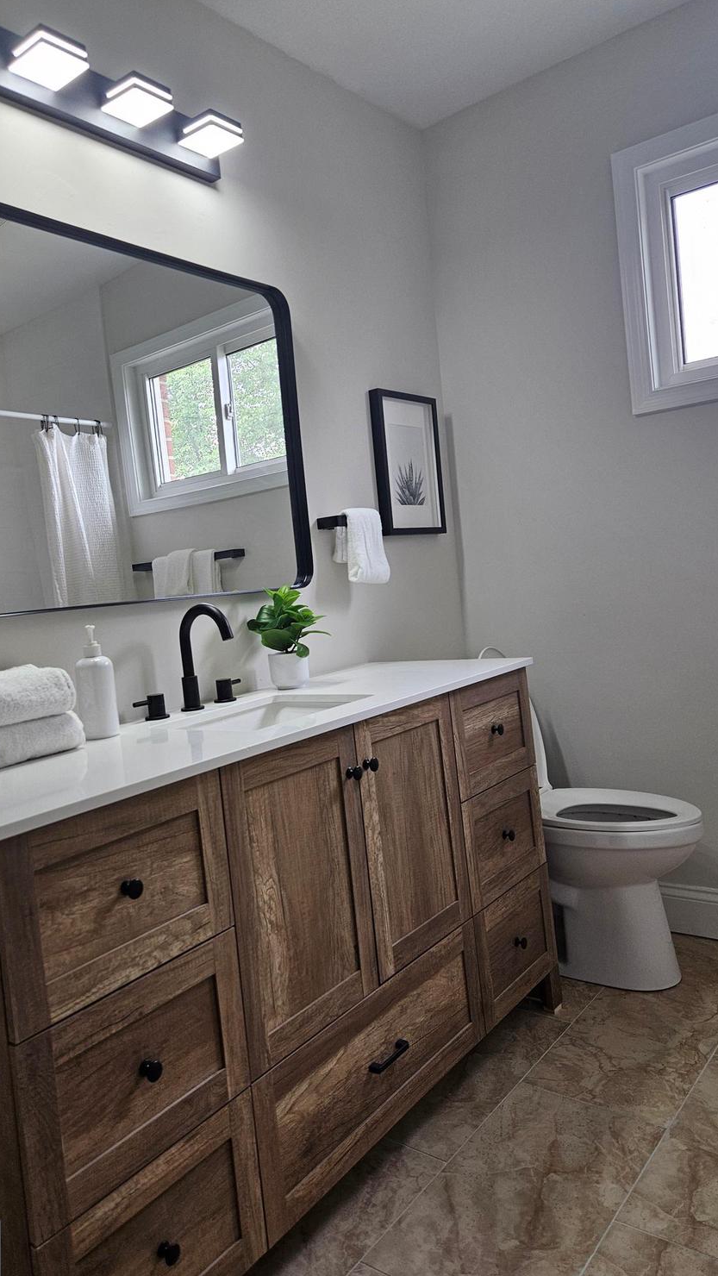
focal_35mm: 26
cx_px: 282
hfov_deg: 44.1
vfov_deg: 71.9
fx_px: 880
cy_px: 629
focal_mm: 5.4
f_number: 1.8
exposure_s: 1/207
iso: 125
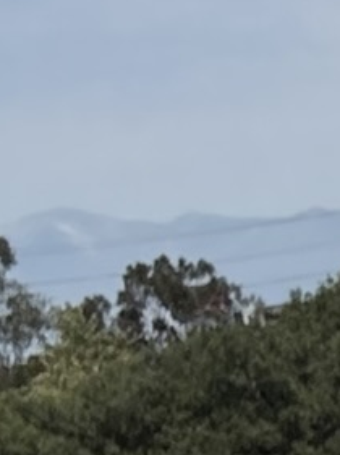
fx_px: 2875
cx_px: 1214
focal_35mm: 219
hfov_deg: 6.0
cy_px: 805
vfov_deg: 8.7
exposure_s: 1/857
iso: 25
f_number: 1.9
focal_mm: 2.69
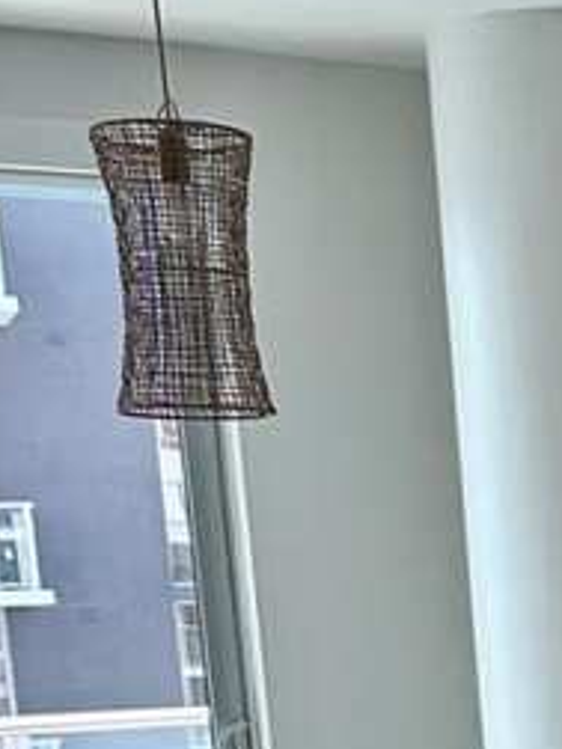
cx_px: 1112
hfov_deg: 12.0
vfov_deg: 16.5
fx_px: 2381
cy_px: 1070
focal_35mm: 110
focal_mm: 5.7
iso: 40
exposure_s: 1/120
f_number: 1.5
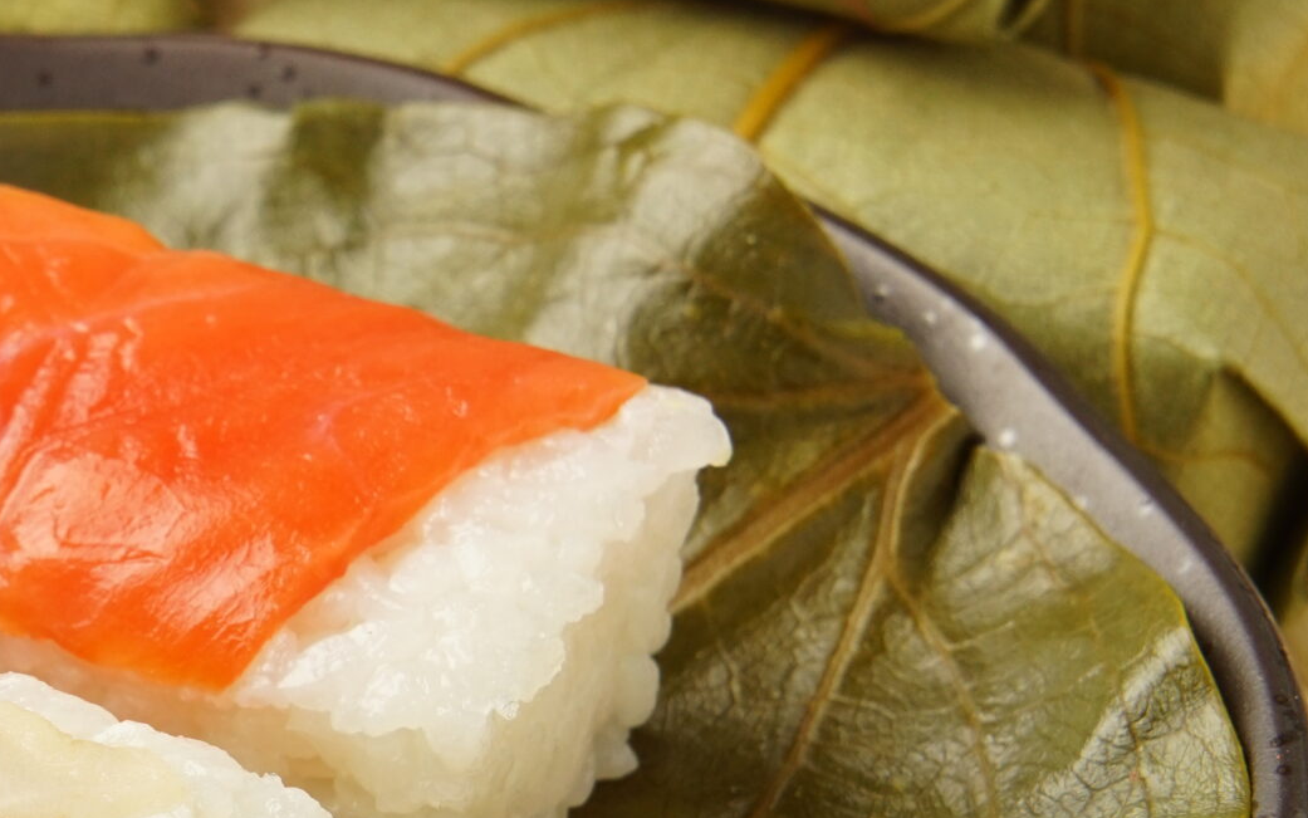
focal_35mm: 188
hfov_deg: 11.0
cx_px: -50
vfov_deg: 7.0
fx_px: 6703
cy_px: 678
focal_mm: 75
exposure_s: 1/125
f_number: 13
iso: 320
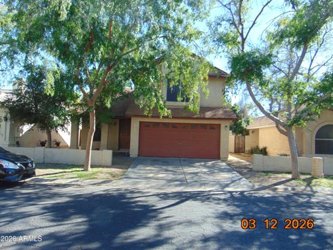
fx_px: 240
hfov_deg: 69.4
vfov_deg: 54.9
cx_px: 166
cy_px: 125
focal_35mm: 25
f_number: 3
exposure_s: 1/400
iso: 80
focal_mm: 4.5
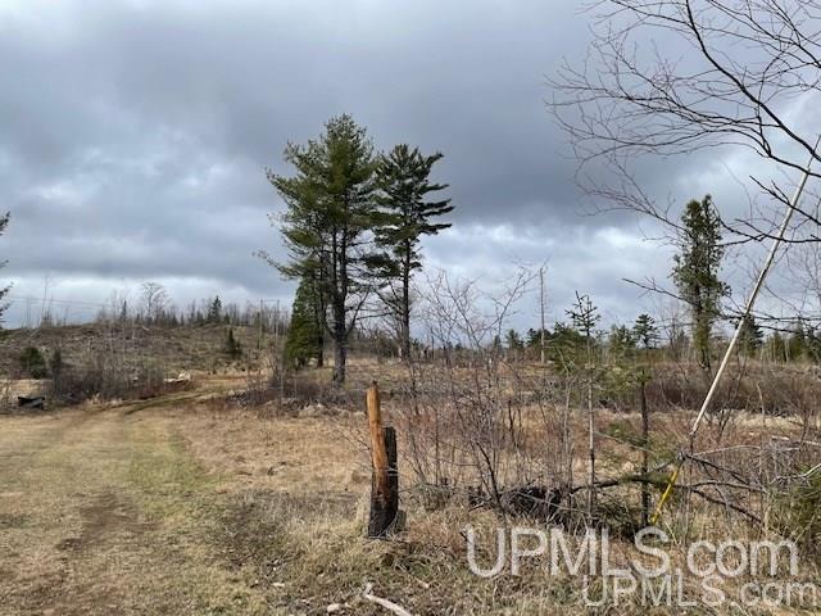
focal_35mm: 26
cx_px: 410
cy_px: 308
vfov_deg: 53.1
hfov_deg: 67.3
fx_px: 617
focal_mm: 4.2
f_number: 1.6
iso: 32
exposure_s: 1/5556
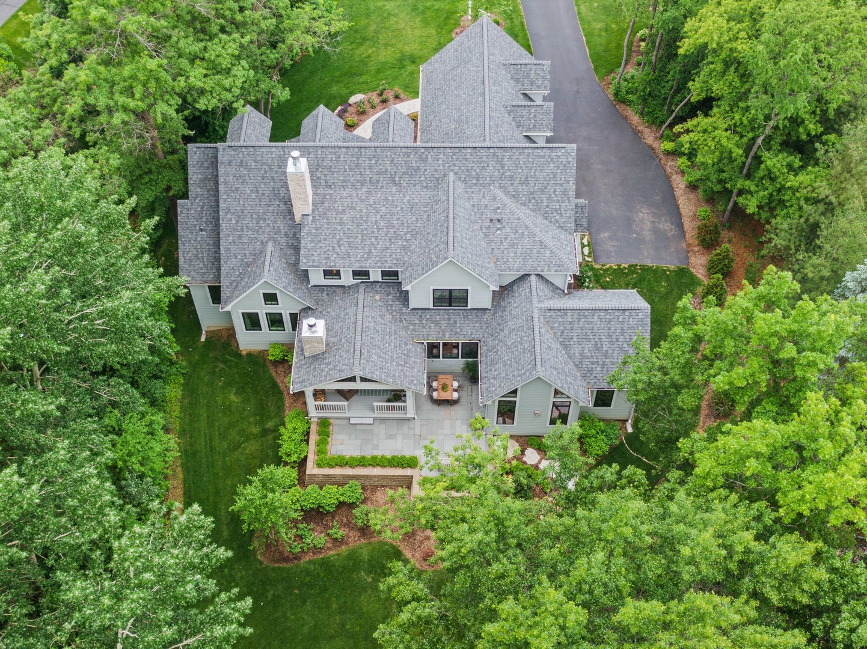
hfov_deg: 44.8
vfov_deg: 34.3
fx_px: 1051
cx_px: 434
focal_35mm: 42
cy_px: 324
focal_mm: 7.23
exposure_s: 1/160
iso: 100
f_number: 3.5
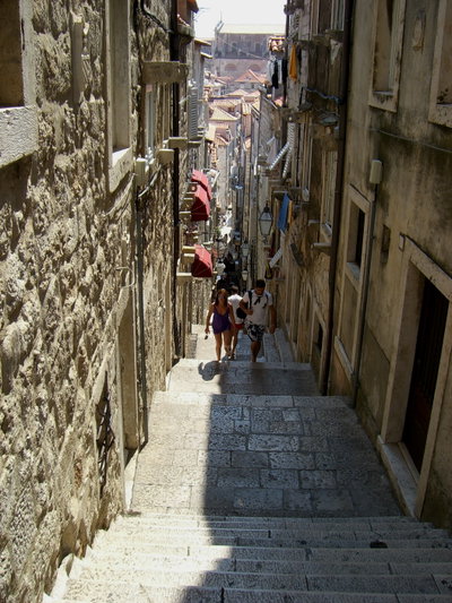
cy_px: 302
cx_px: 226
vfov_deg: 49.0
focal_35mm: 38
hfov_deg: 37.7
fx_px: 661
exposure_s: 1/320
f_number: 4.3
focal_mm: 6.2
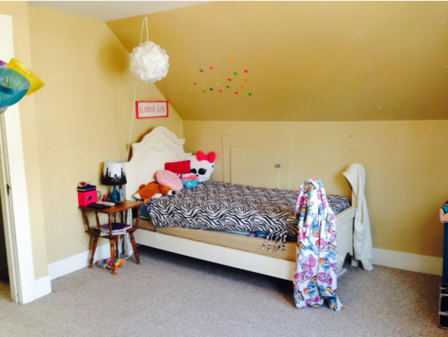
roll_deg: +1.2
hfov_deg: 55.3
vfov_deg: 43.0
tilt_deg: -9.3
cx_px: 224
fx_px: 427
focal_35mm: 33
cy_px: 168
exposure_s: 1/20
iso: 64
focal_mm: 4.12
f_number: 2.4
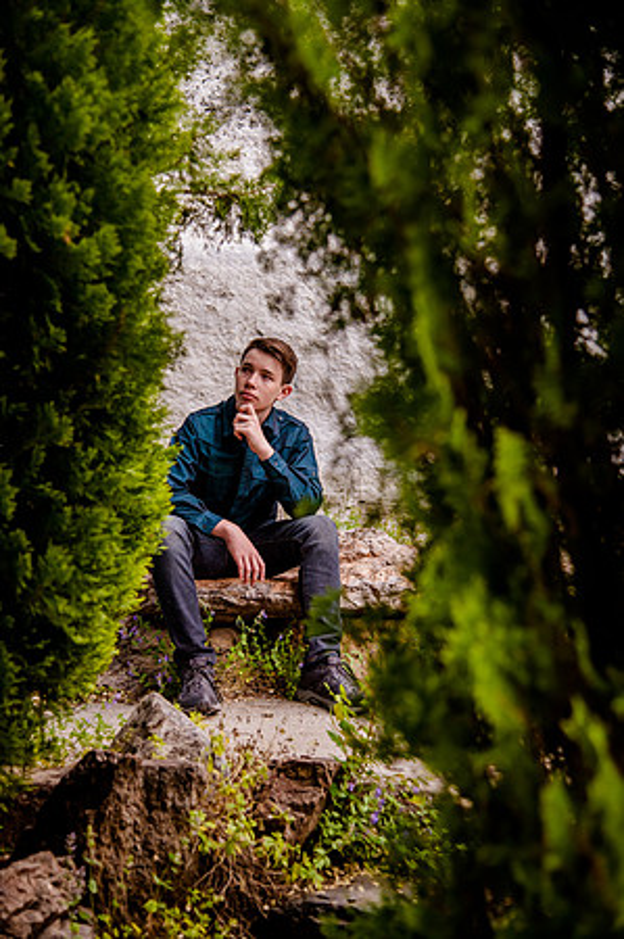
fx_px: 1511
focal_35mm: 58
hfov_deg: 23.3
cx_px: 312
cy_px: 470
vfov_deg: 34.5
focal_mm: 58
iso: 800
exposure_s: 1/400
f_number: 4
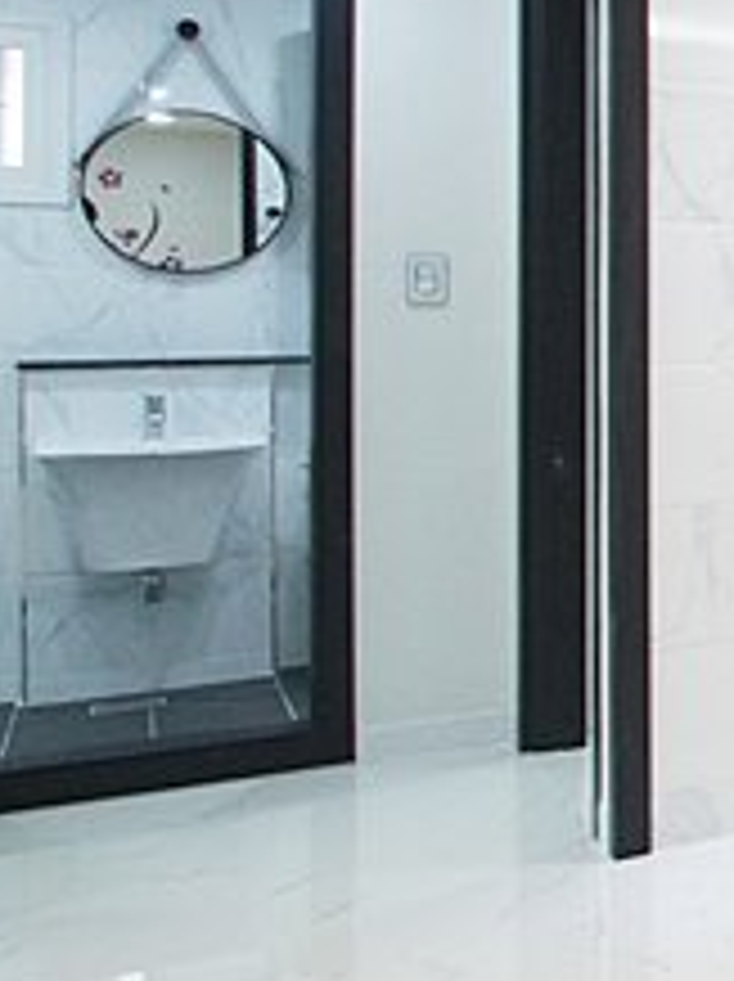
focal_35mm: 53
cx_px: 1644
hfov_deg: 16.4
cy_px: 261
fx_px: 1501
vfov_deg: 35.5
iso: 1600
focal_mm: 10
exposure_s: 1/125
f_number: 5
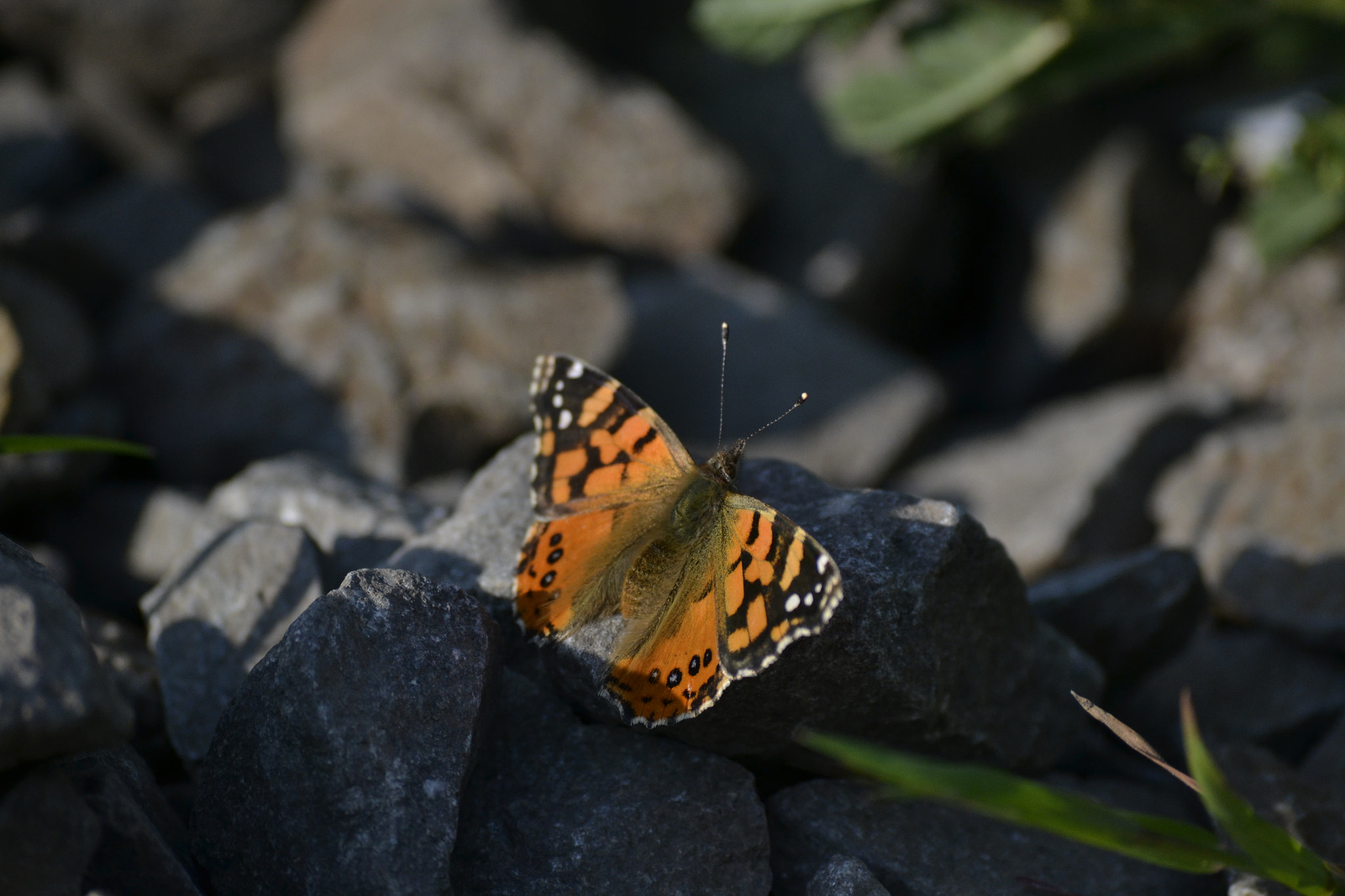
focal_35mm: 300
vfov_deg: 4.6
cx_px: 672
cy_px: 448
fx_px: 11207
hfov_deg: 6.9
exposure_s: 1/2000
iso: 400
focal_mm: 200
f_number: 5.6
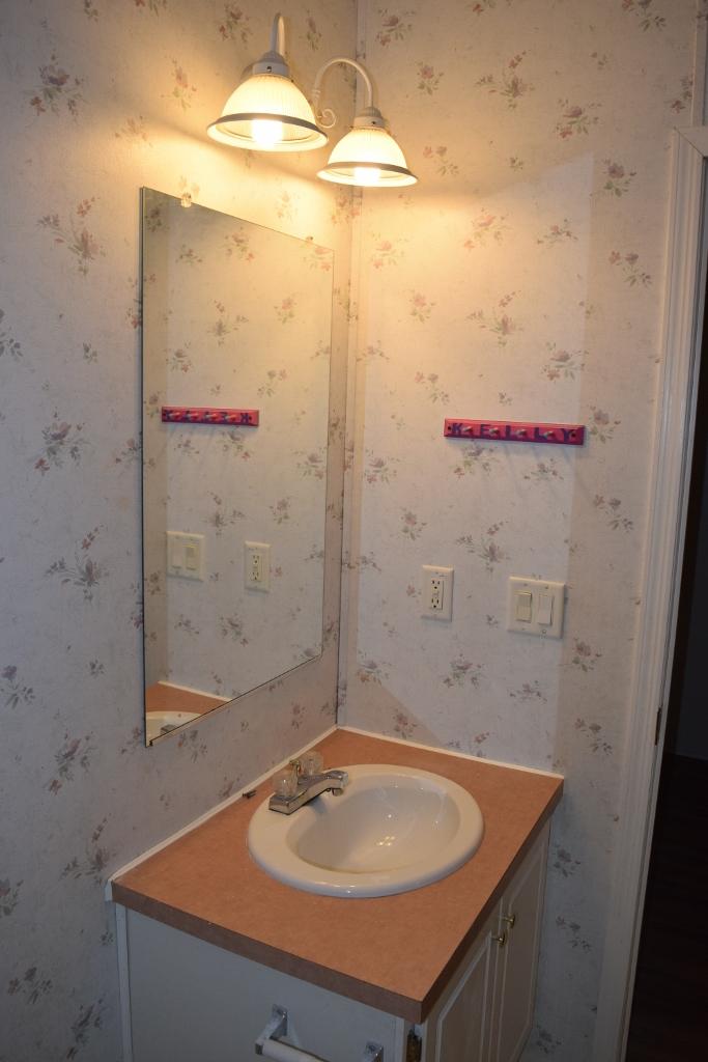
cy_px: 531
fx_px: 796
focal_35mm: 27
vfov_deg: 67.4
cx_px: 354
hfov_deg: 47.9
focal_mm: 18
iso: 720
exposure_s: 1/100
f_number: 5
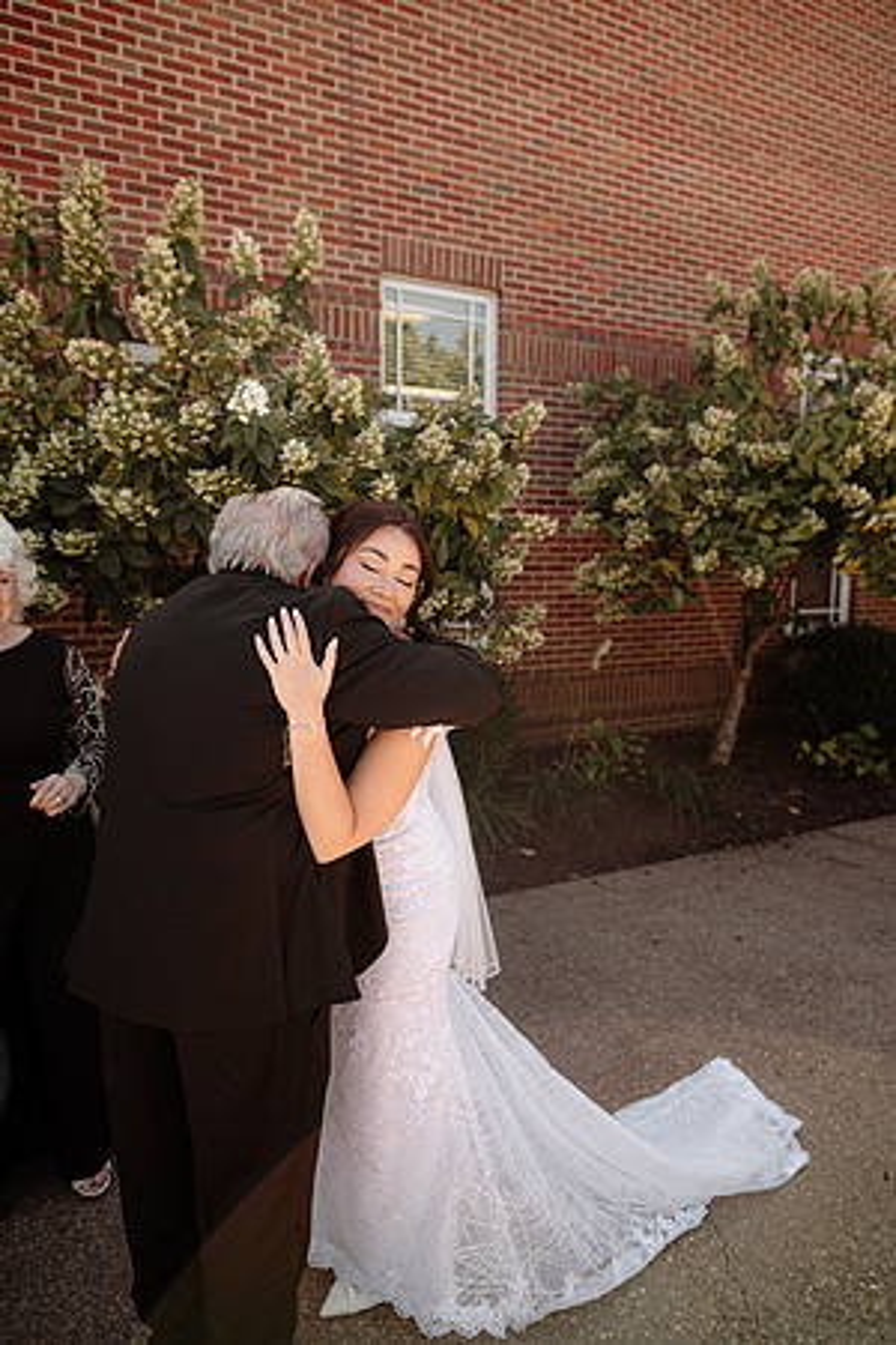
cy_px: 672
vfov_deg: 73.7
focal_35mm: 24
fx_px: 896
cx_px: 448
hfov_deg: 53.1
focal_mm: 24
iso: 160
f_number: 2.8
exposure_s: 1/640
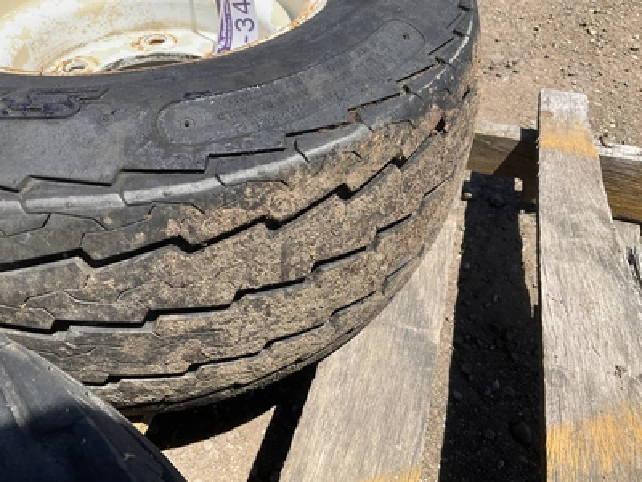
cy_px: 241
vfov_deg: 48.2
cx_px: 321
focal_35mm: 29
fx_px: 538
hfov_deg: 61.7
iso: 25
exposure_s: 1/1221
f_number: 1.8
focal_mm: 3
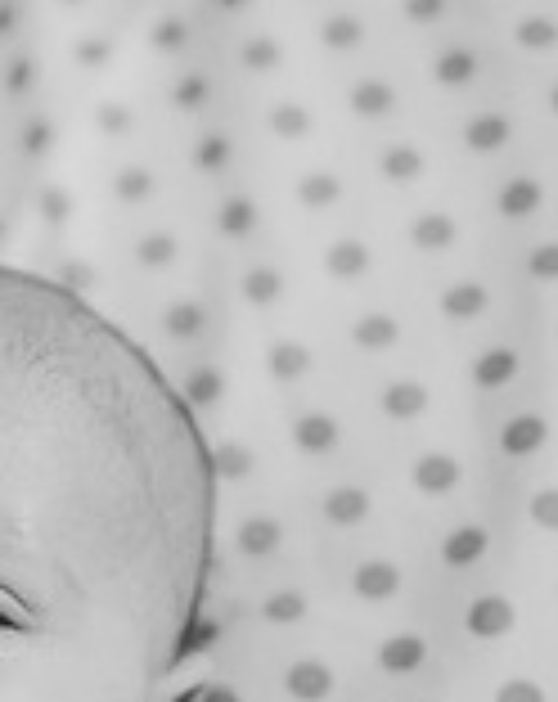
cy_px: 632
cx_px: -148
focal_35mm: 84
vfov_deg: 22.3
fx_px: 1741
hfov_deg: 17.2
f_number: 2
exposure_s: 1/320
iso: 640
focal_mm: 24
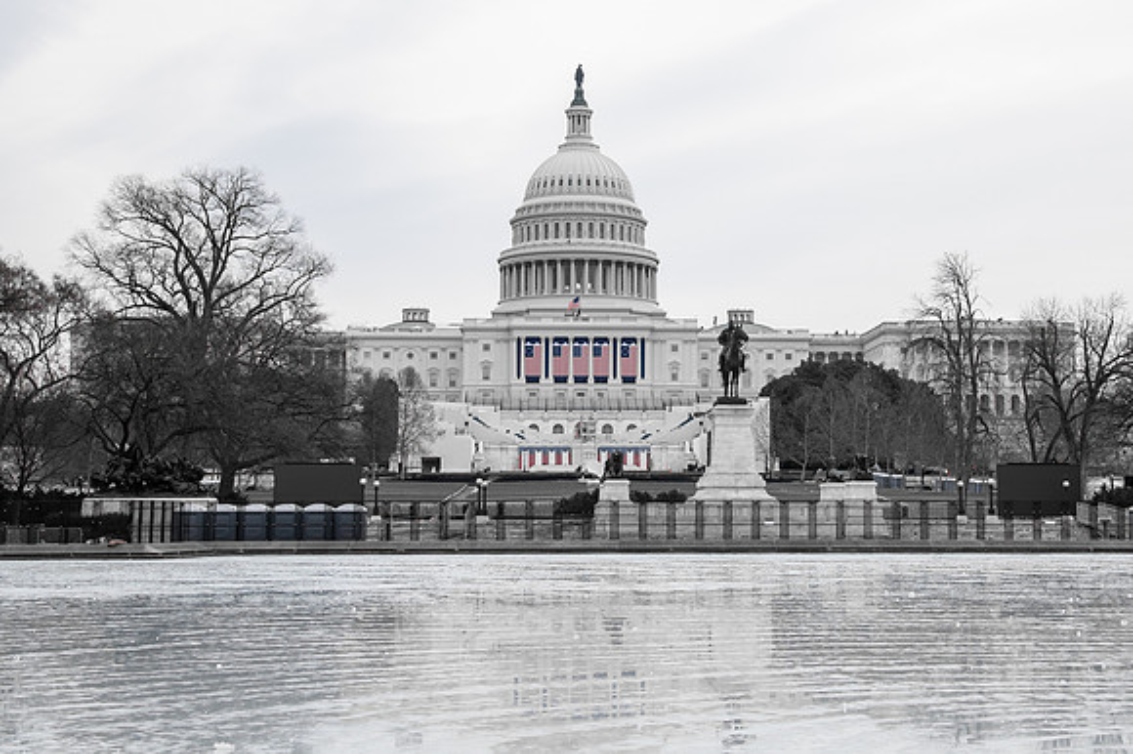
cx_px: 648
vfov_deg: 23.5
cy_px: 302
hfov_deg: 34.7
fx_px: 1812
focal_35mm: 58
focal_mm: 38
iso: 200
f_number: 6.3
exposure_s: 1/125
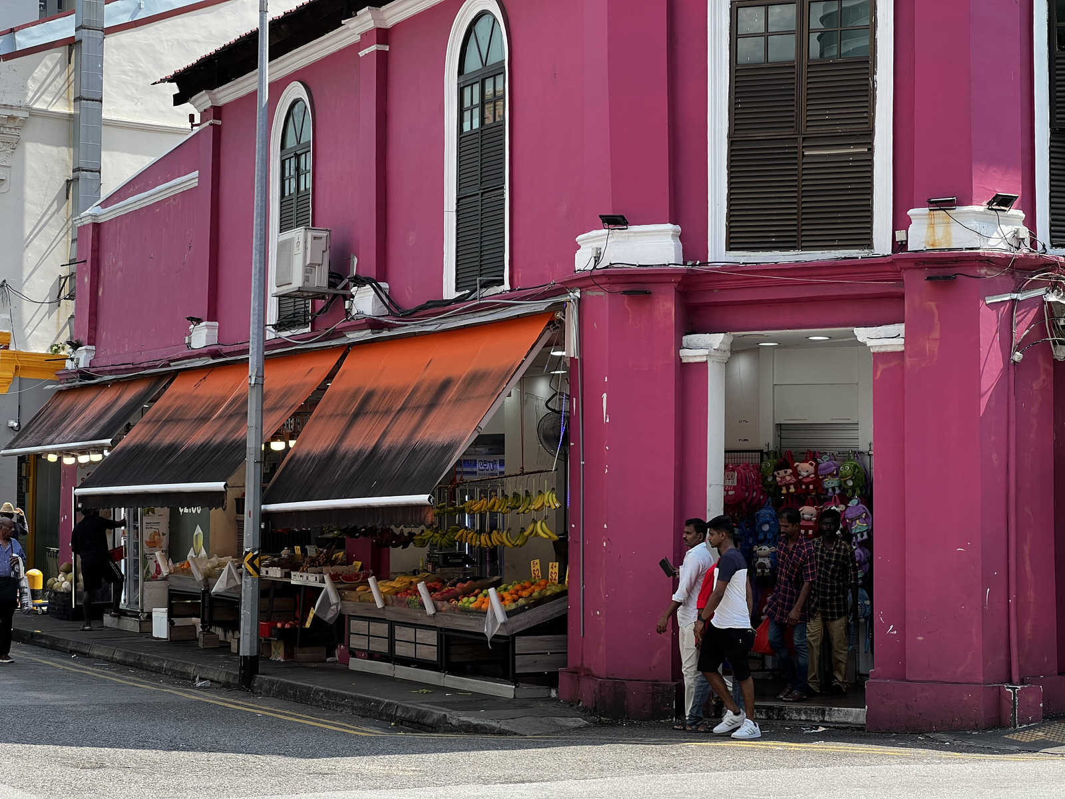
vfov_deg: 19.1
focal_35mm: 77
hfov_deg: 25.3
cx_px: 532
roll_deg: -0.3
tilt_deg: +2.1
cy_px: 400
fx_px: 2369
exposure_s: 1/219
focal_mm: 9
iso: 32
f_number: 2.8
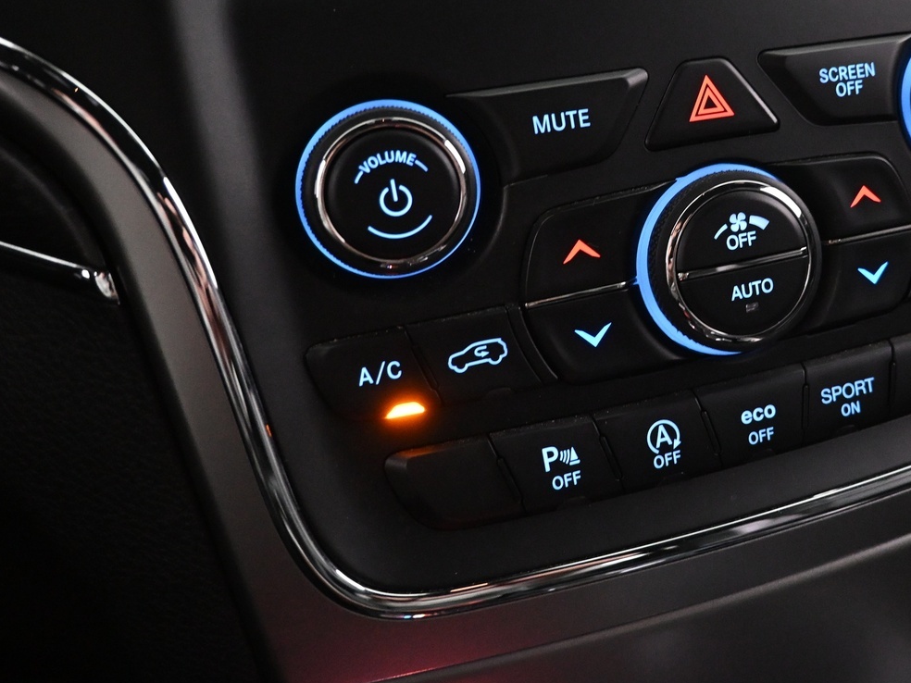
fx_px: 1000
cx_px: 668
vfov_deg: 37.2
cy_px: 211
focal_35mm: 38
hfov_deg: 47.4
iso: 4000
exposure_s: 1/40
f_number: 3.5
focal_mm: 16
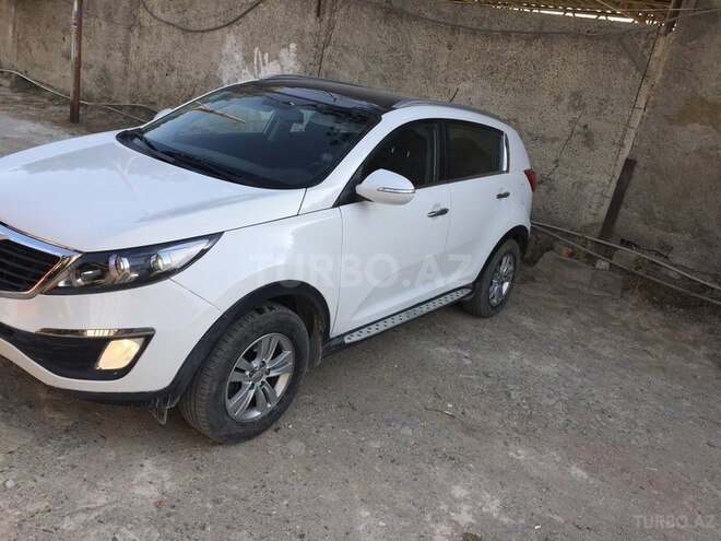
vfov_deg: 48.2
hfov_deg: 61.7
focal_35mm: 29
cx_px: 360
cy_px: 270
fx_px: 604
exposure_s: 1/581
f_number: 2.2
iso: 32
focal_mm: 4.15
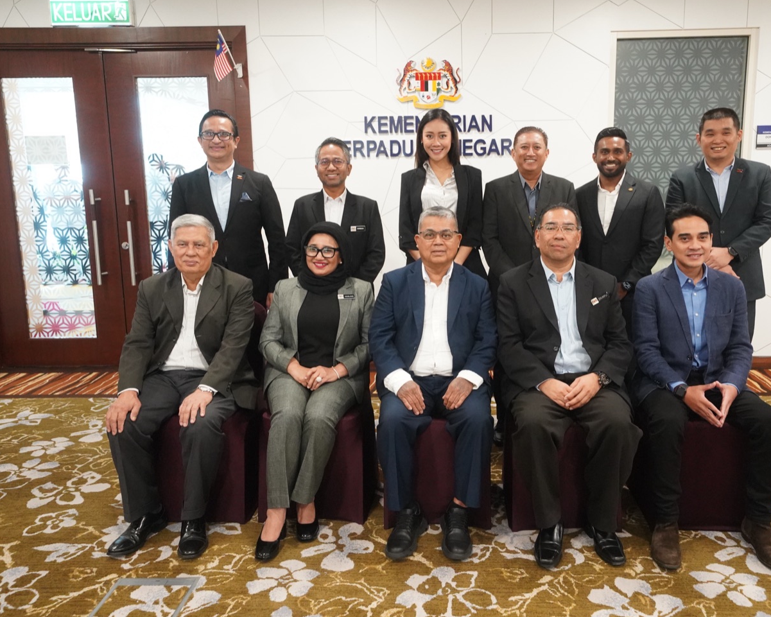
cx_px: 429
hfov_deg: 58.6
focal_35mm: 30
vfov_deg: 48.5
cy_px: 281
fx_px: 685
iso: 8000
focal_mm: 24
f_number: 4
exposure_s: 1/125
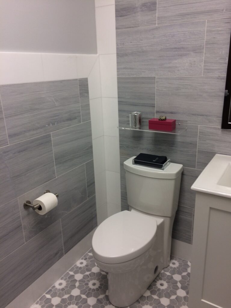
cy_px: 154
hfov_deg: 48.2
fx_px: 258
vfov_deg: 61.7
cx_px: 116
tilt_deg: -17.8
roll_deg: +3.1
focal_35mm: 29
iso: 40
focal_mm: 4.15
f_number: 2.2
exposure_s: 1/30
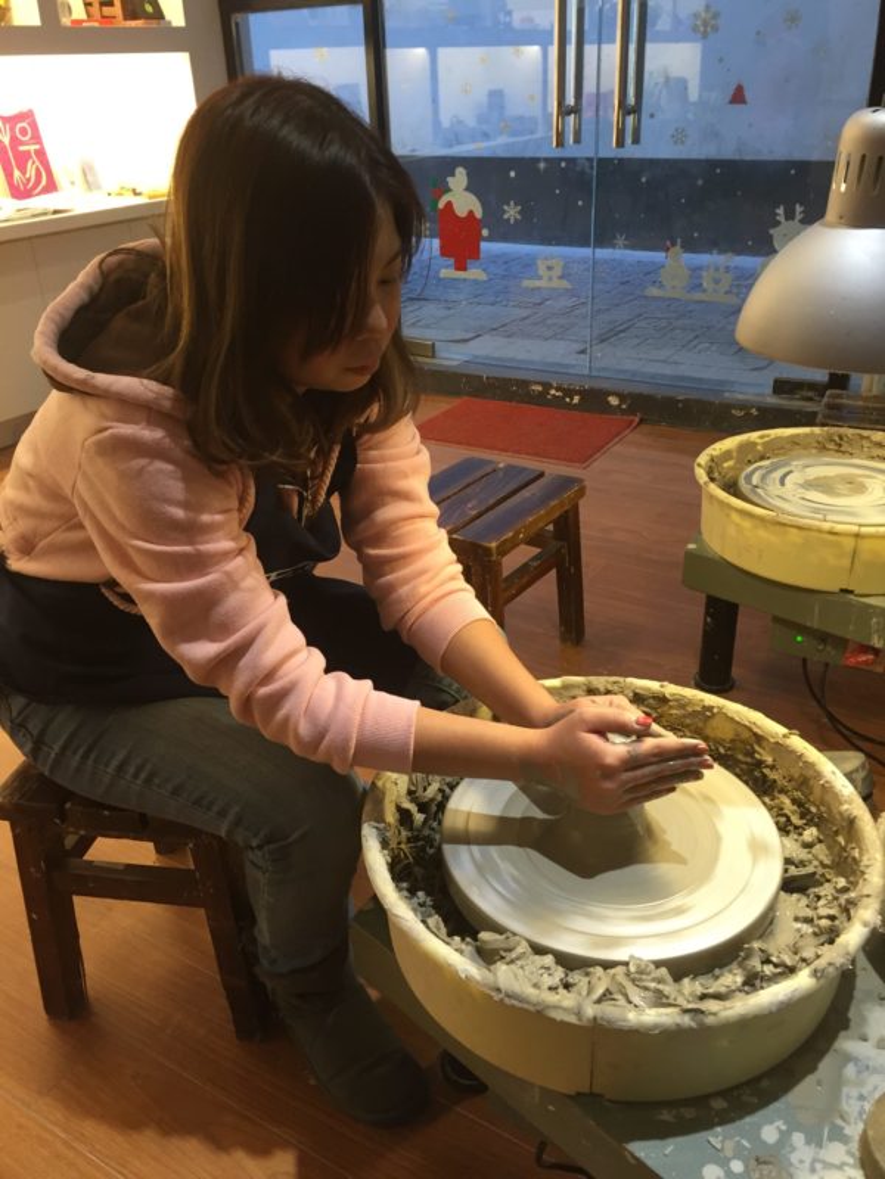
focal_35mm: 29
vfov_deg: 61.7
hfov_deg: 48.2
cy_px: 590
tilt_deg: -26.1
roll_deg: +2.6
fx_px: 989
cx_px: 442
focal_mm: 4.15
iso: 100
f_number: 2.2
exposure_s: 1/30
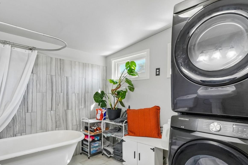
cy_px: 91
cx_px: 108
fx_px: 145
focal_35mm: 21
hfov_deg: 80.8
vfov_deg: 59.4
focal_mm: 10
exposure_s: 1/15
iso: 800
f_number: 8
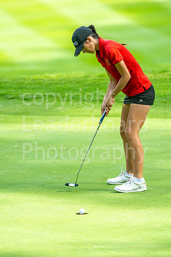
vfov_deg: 4.6
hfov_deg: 3.1
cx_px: 86
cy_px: 128
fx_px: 3206
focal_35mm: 450
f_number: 4
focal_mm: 300
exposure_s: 1/1000
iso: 500
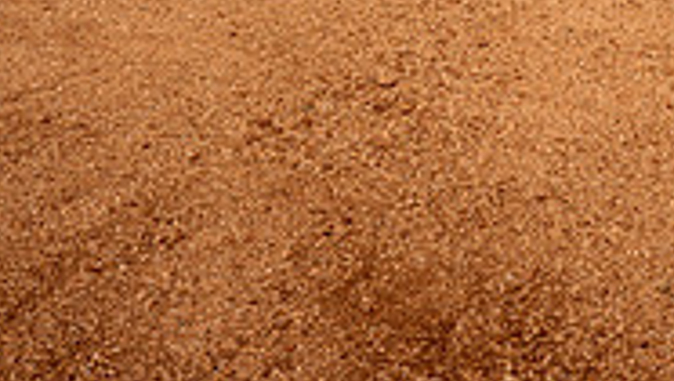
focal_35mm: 76
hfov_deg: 27.4
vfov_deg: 13.4
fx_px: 1359
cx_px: 518
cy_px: -414
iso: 100
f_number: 10
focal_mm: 30
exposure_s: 1/250
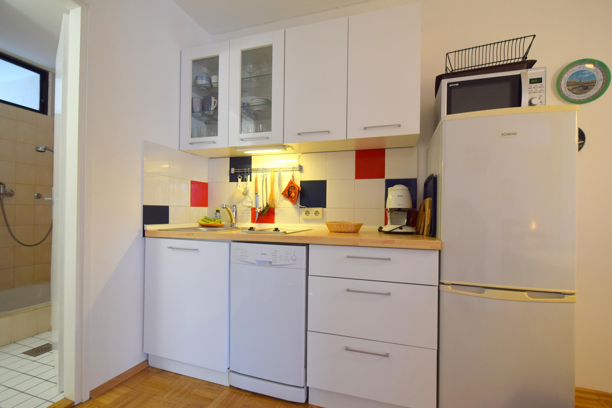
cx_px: 306
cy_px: 204
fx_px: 255
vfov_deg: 77.3
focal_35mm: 15
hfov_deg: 100.4
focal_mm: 10
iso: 450
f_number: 4
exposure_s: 1/60
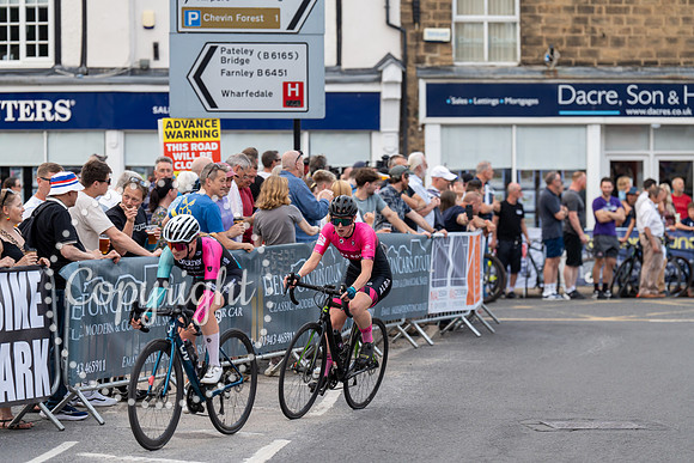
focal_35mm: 135
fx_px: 2603
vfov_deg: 10.2
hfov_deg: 15.2
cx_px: 347
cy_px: 232
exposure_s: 1/1000
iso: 500
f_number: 3.2
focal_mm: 135
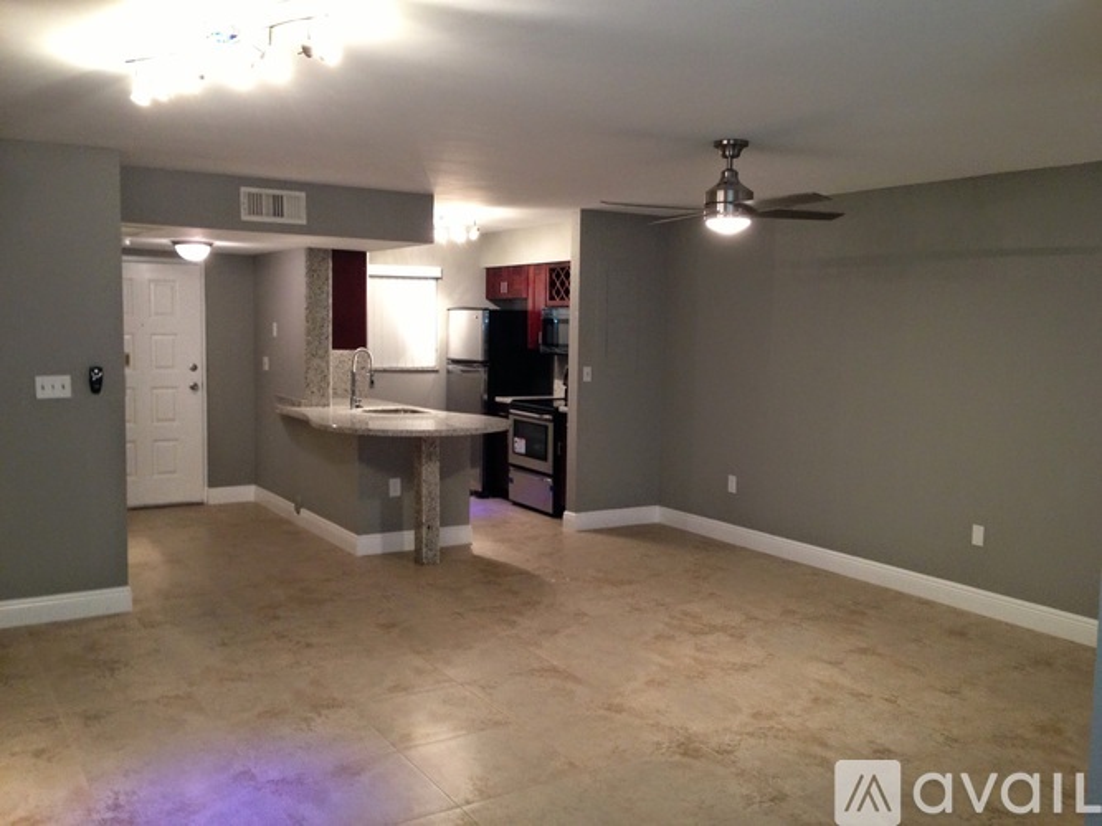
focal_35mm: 33
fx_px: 1050
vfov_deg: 42.9
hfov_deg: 55.4
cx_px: 551
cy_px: 413
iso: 200
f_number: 2.4
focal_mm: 4.13
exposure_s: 1/20
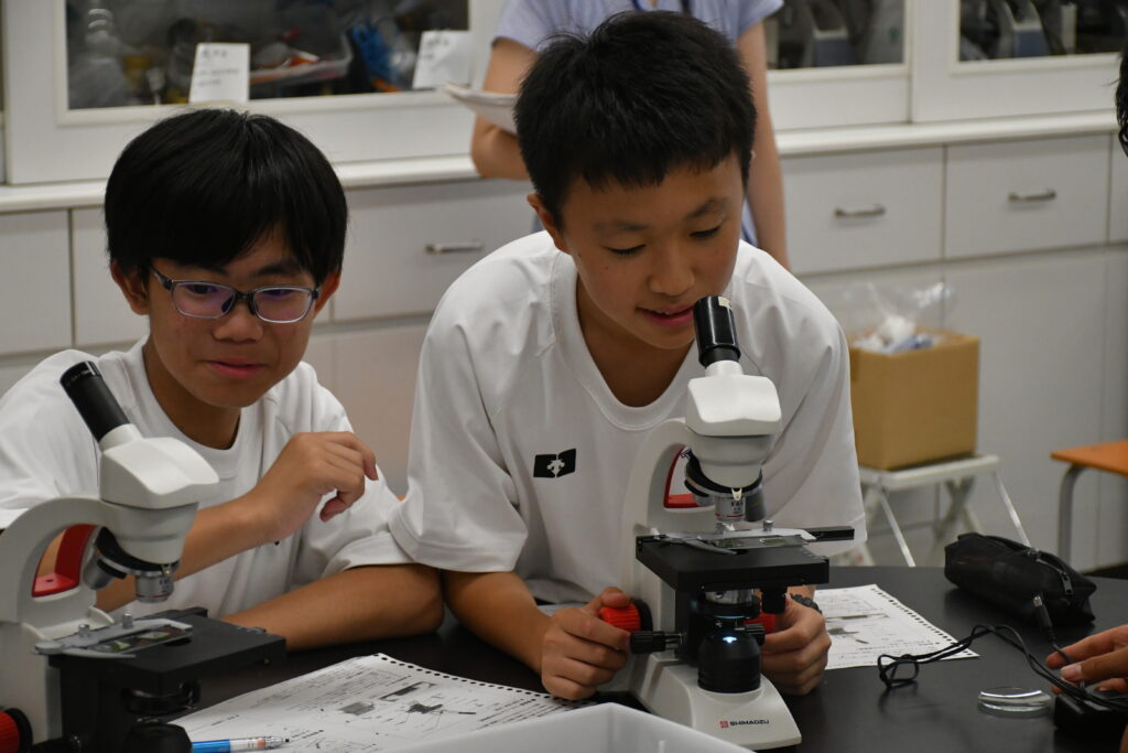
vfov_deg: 15.2
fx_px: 2820
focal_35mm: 90
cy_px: 376
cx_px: 564
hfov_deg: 22.6
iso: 2200
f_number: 5
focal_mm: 60
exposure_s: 1/500
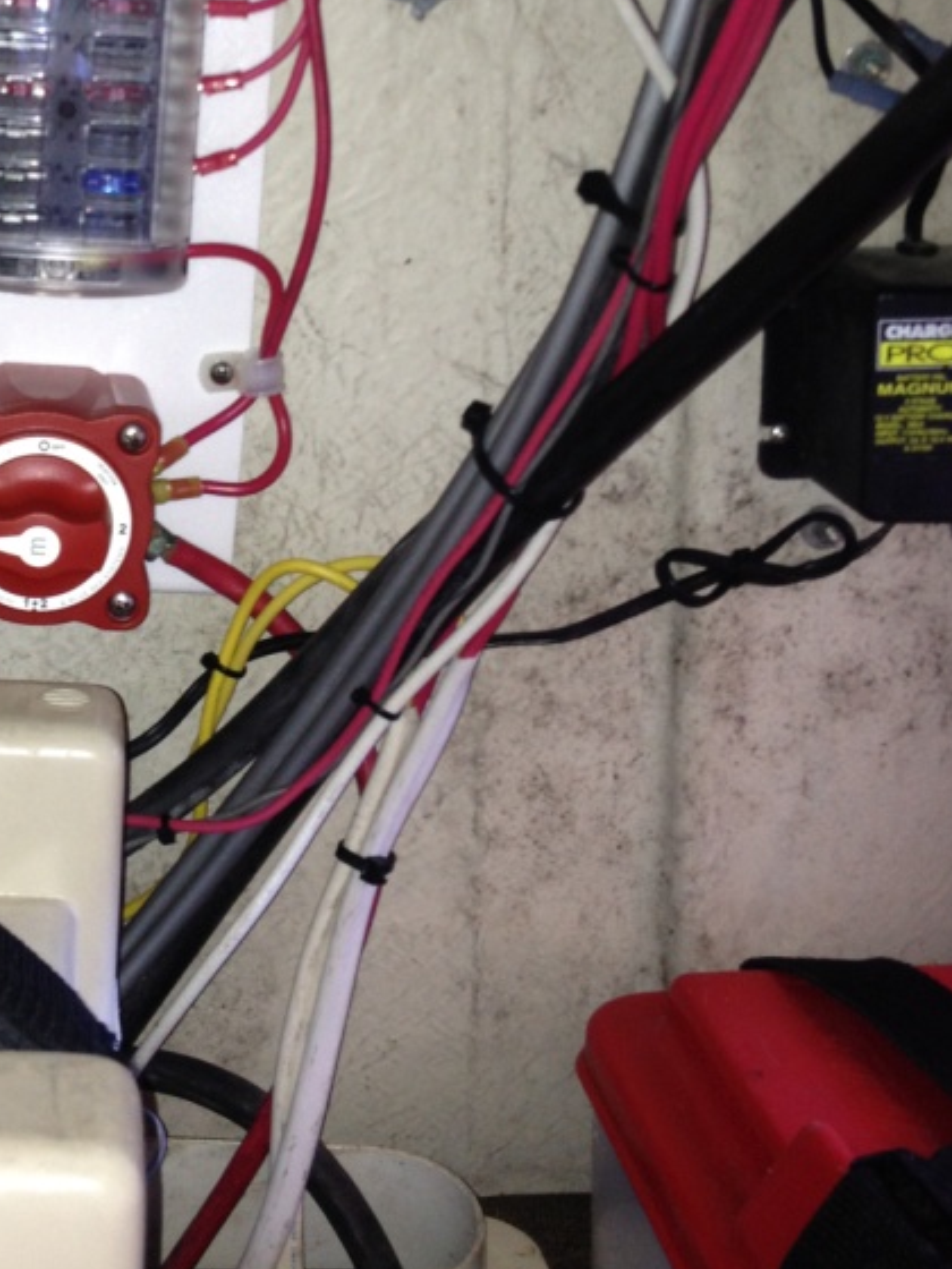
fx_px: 2347
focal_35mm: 64
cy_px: 326
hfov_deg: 22.4
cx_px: 109
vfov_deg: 29.8
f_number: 2.4
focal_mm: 4.28
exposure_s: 1/20
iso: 64
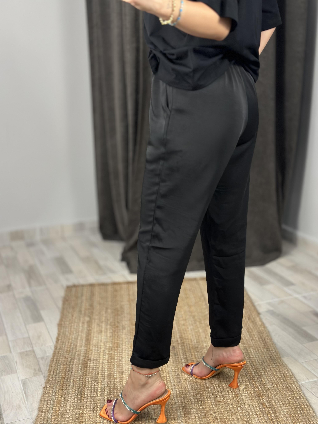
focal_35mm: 48
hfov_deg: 30.3
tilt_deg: -35.9
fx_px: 588
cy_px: 212
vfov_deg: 39.7
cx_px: 159
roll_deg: -0.8
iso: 125
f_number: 1.78
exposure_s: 1/100
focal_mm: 6.86
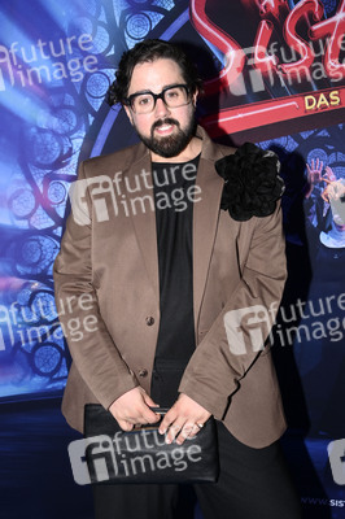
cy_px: 260
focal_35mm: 48
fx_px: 691
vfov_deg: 41.1
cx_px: 172
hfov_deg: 28.0
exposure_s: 1/250
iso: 400
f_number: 5.6
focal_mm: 48
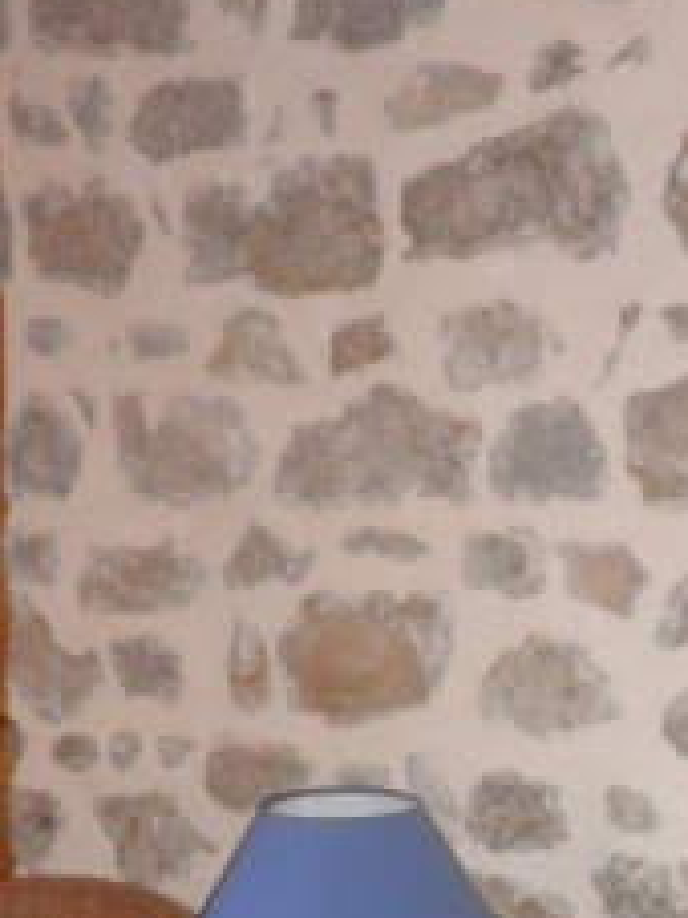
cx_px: 417
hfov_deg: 14.6
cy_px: 859
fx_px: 2679
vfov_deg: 19.1
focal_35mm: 101
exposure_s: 1/60
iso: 400
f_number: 3.4
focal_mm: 7.6
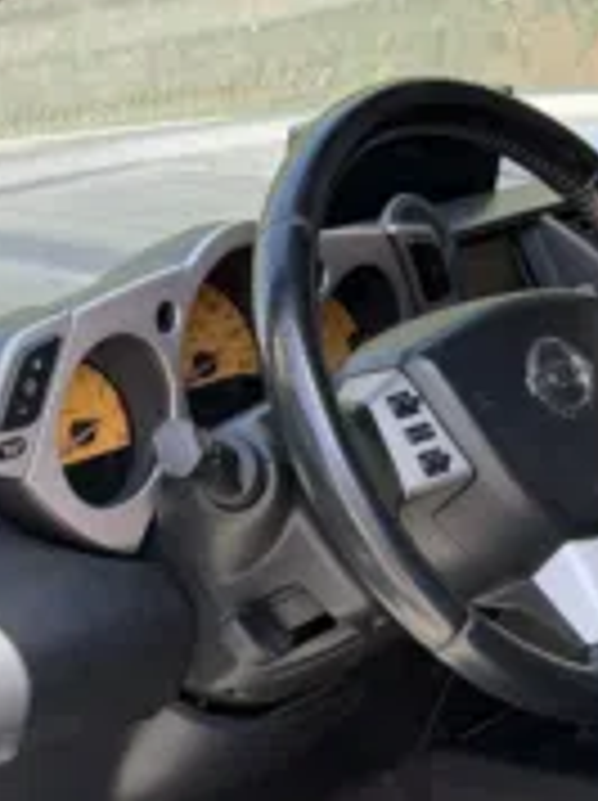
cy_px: 590
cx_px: 405
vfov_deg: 18.1
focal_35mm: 108
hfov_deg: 13.7
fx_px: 2494
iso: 80
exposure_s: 1/235
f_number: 1.78
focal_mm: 6.76
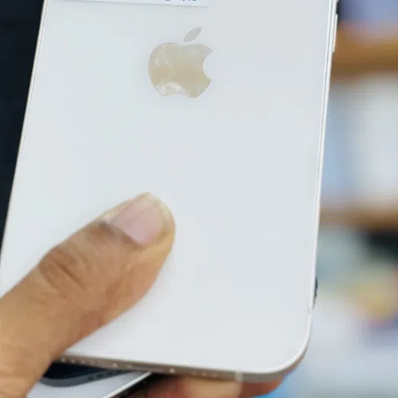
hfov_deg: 15.9
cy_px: 164
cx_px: 111
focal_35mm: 109
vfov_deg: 16.0
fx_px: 1418
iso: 80
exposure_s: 1/714
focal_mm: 6.86
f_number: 1.78
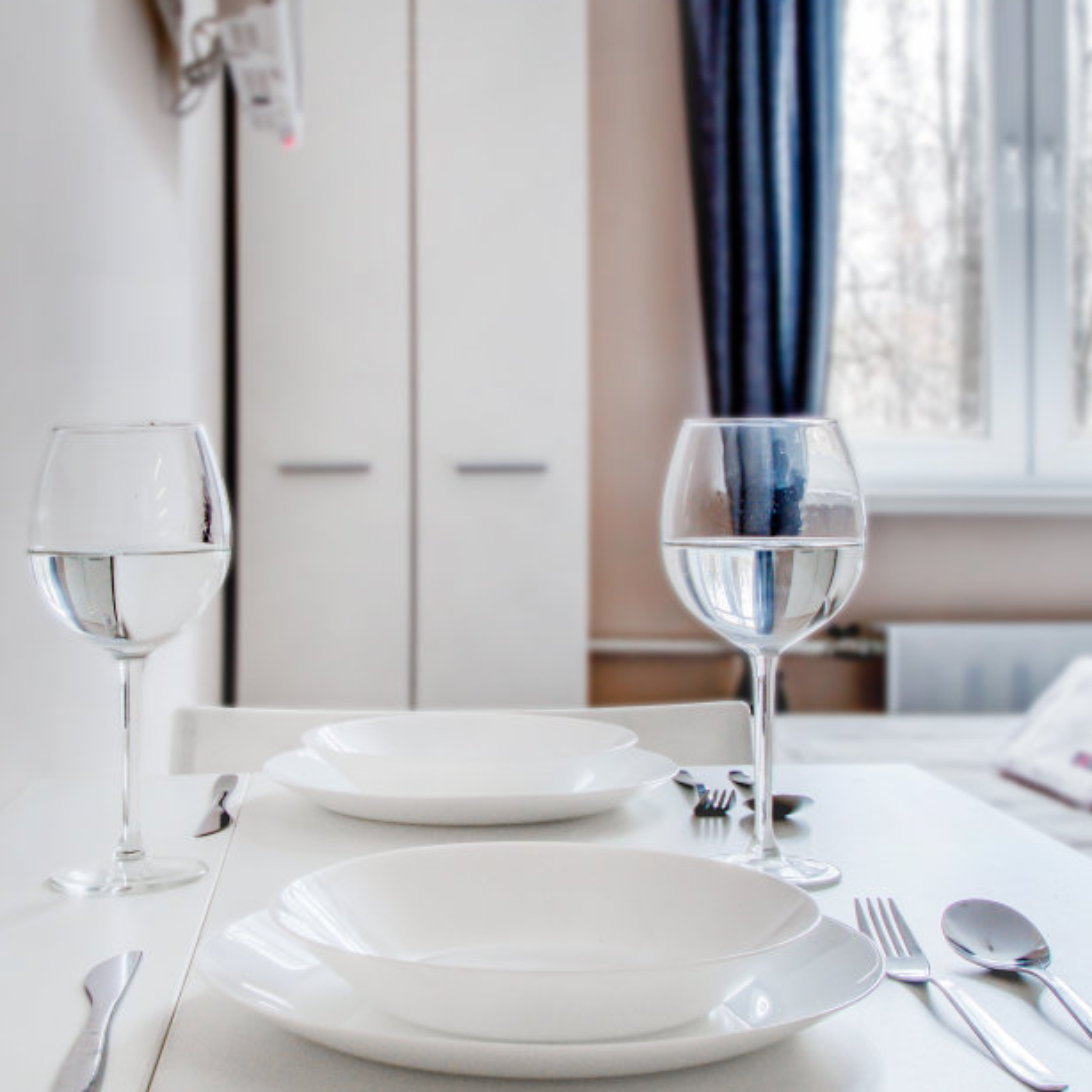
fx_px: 1820
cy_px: 526
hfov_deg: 33.4
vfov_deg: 33.4
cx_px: 496
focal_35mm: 51
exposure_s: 1/2
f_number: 11
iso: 400
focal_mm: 24
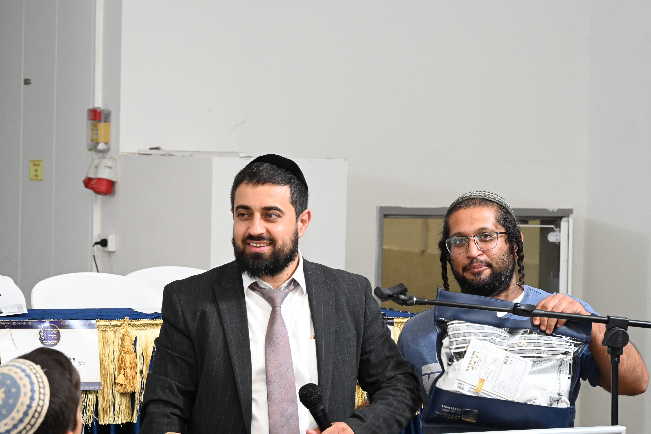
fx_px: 2152
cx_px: 305
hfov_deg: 17.2
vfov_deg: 11.5
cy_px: 256
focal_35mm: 119
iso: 1600
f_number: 9
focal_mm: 98
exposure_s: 1/125
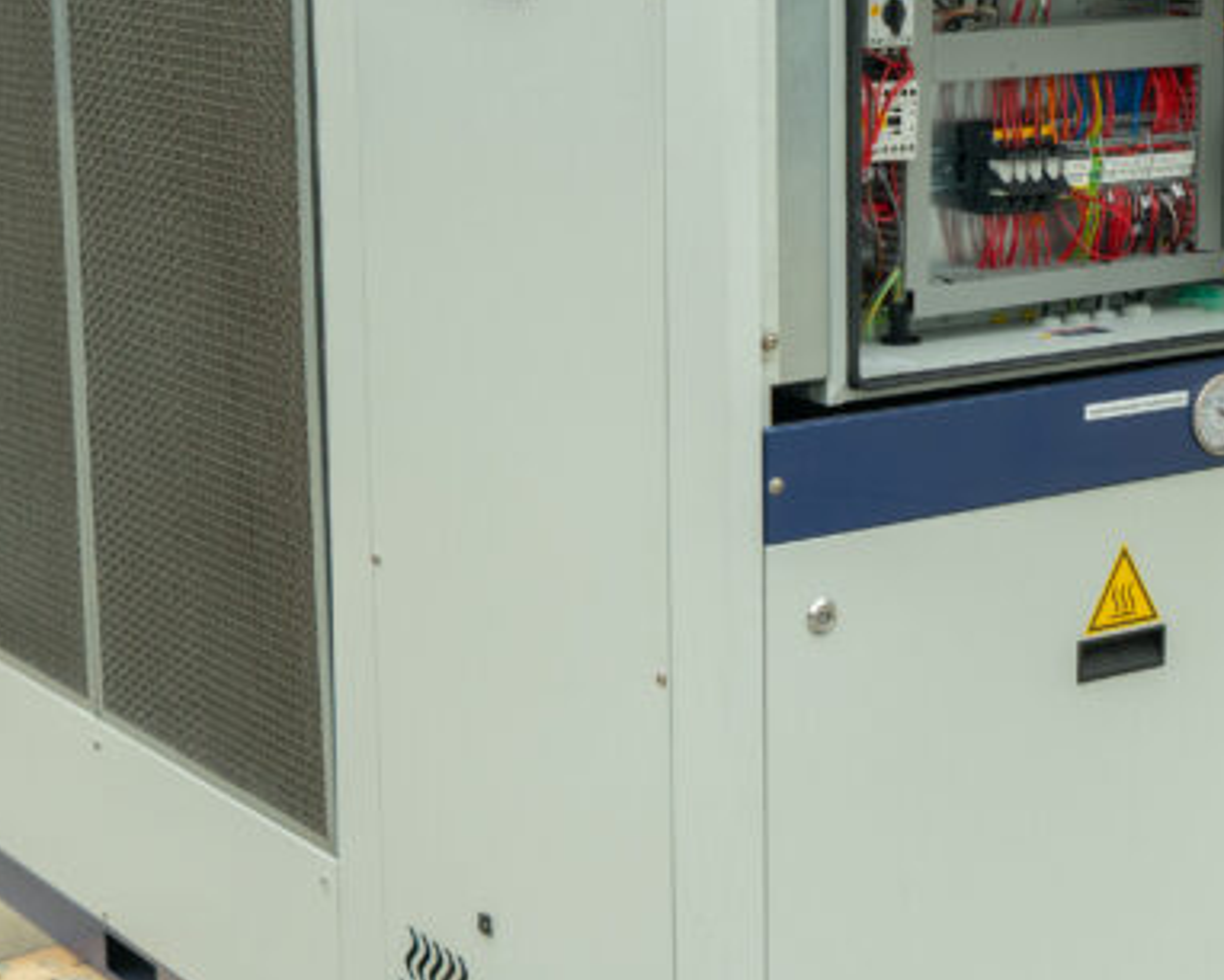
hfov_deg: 22.8
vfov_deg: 18.5
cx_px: 872
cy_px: 418
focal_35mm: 83
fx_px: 3008
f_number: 6.3
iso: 200
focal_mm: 33
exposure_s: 1/200
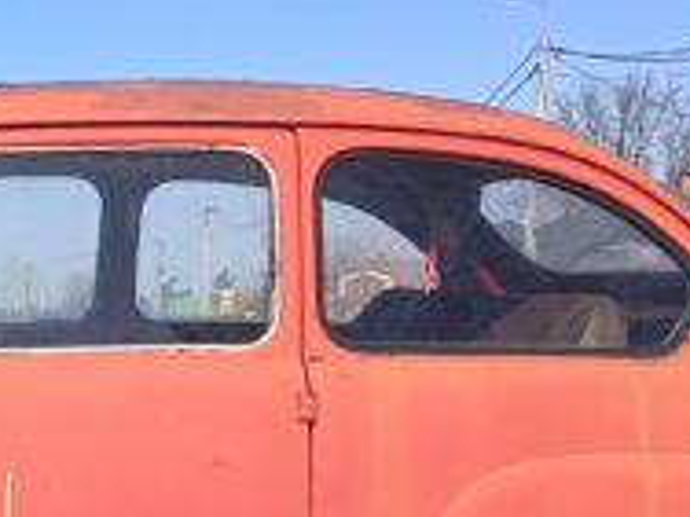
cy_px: 524
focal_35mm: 94
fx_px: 1874
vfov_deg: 15.4
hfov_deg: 19.0
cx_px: -257
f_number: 1.69
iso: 50
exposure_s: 1/565
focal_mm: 6.06
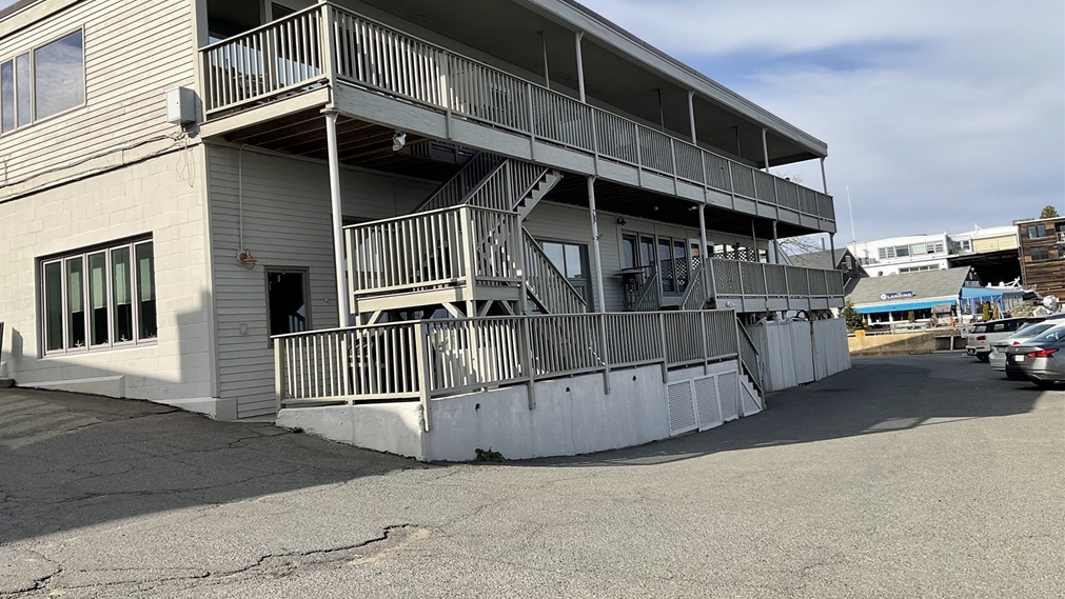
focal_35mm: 32
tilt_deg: +4.3
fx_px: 904
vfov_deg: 36.6
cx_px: 527
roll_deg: +5.3
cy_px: 260
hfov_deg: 61.0
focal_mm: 3
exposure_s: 1/1984
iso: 16
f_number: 1.8
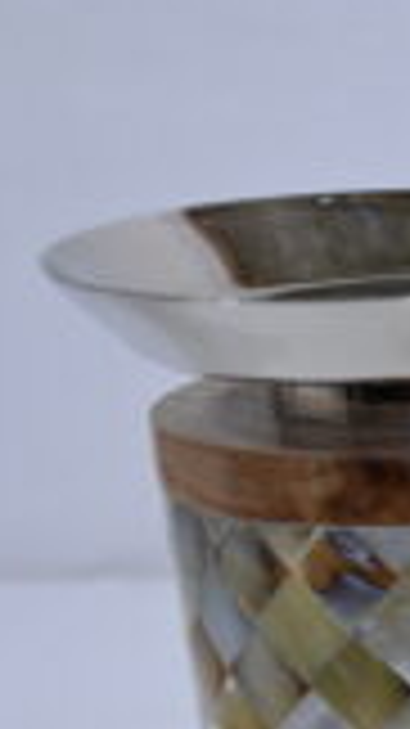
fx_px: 2322
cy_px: 839
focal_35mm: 120
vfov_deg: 17.2
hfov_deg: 8.7
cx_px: 1158
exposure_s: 1/125
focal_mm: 31
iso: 500
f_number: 7.1
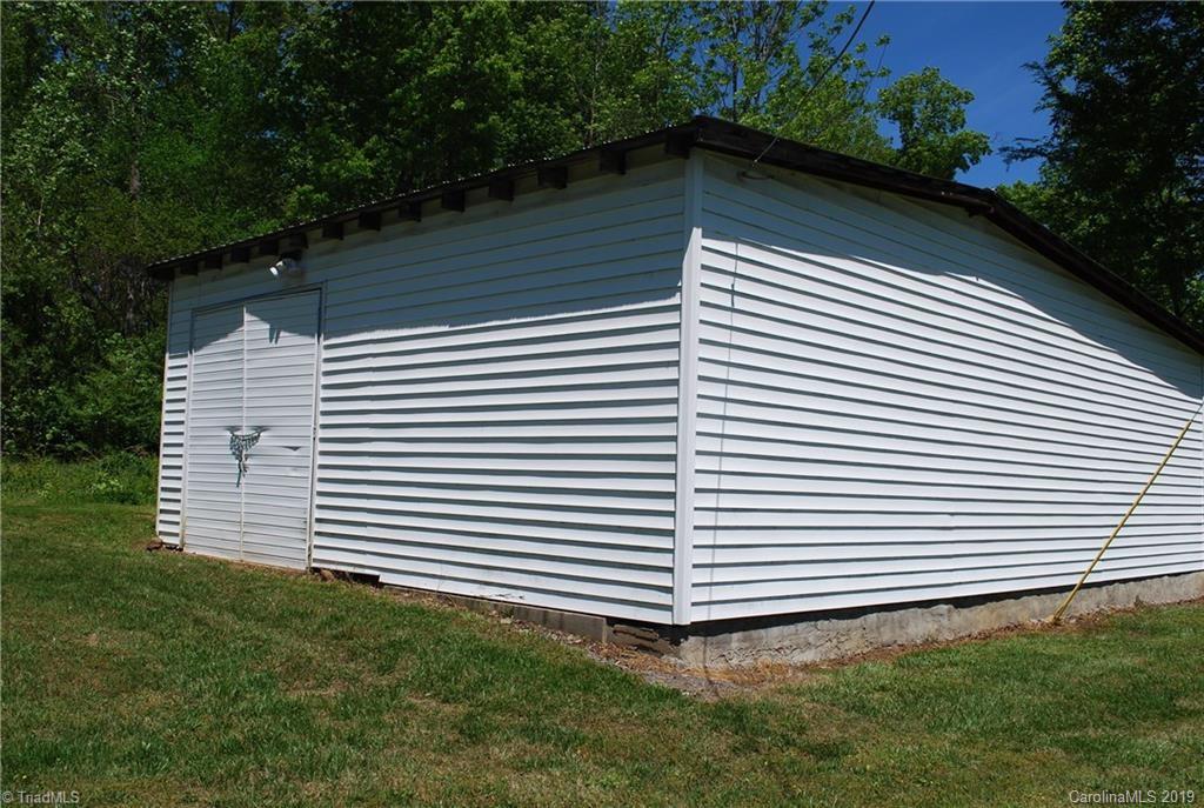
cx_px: 602
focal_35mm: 33
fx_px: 1106
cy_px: 404
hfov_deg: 57.1
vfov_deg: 40.1
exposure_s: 1/320
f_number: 9
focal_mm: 22
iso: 100
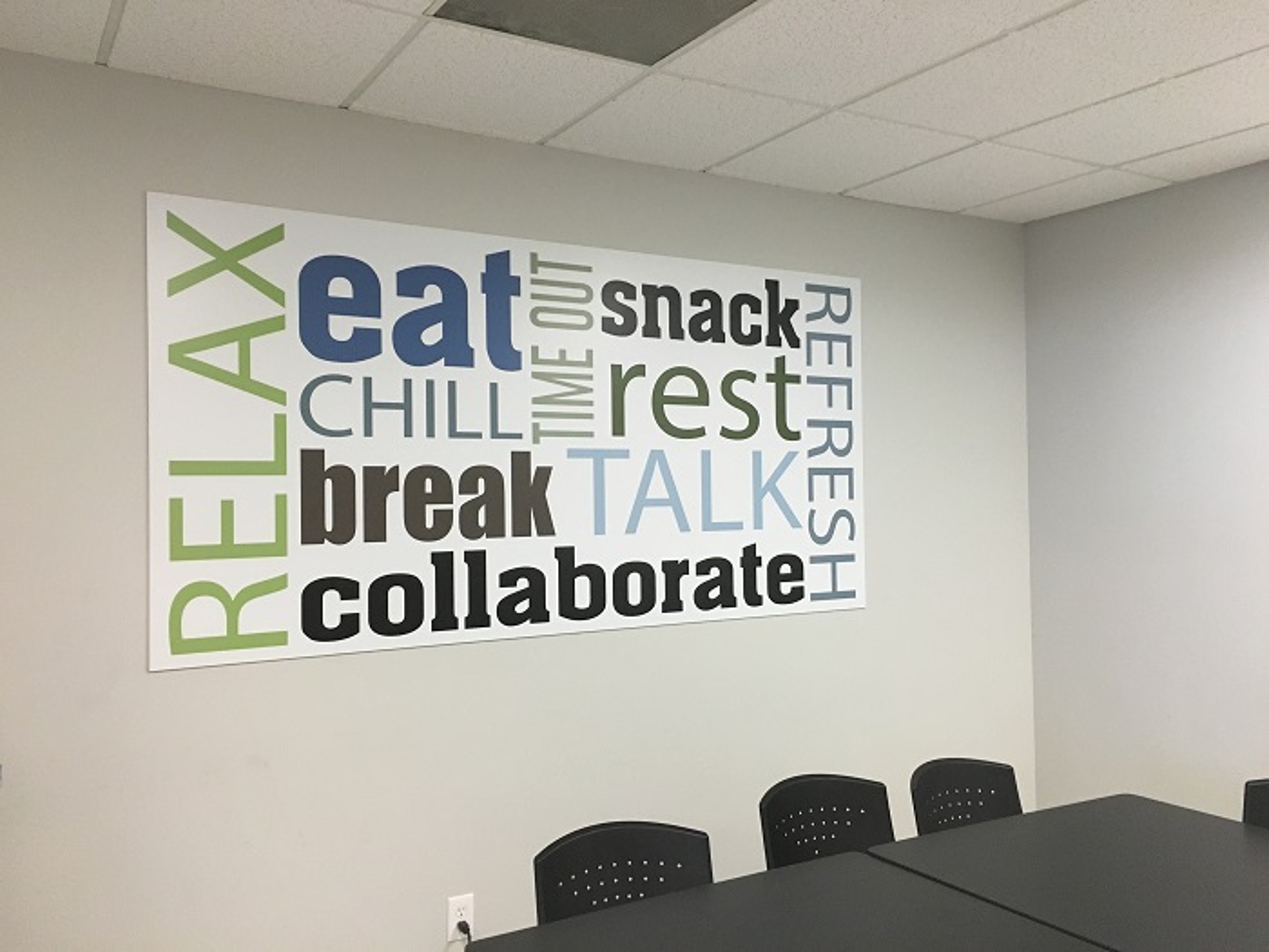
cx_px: 634
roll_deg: +0.8
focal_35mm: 29
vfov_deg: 48.2
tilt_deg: +0.9
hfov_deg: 61.7
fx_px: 1063
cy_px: 476
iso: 160
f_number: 2.2
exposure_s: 1/30
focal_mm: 4.15
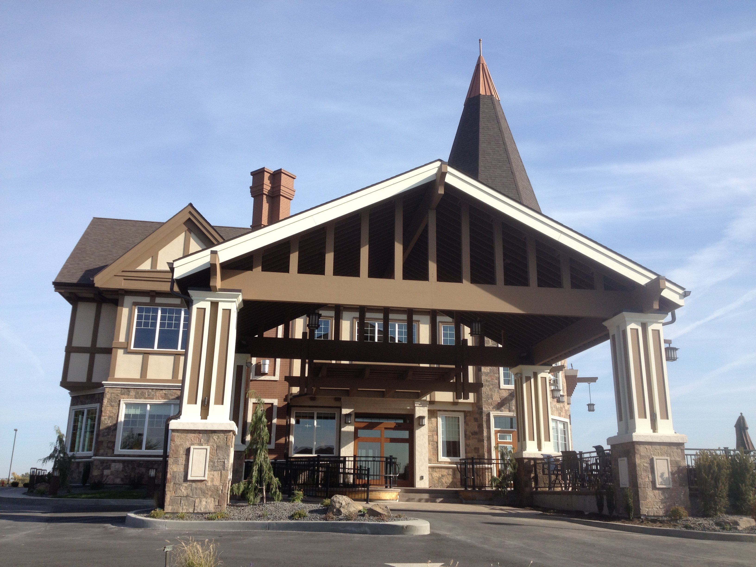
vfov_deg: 40.7
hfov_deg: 52.6
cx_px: 378
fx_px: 764
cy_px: 284
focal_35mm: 35
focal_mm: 4.28
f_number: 2.4
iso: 50
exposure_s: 1/1151
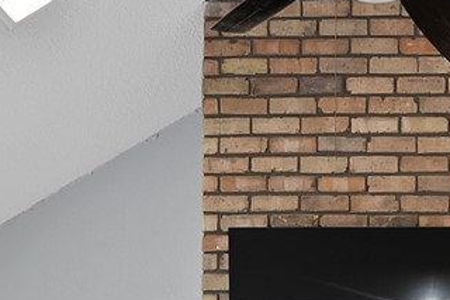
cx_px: 387
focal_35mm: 75
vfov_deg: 16.6
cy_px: 448
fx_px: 937
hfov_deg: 26.3
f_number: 9
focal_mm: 12
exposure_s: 1/1.25
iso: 640
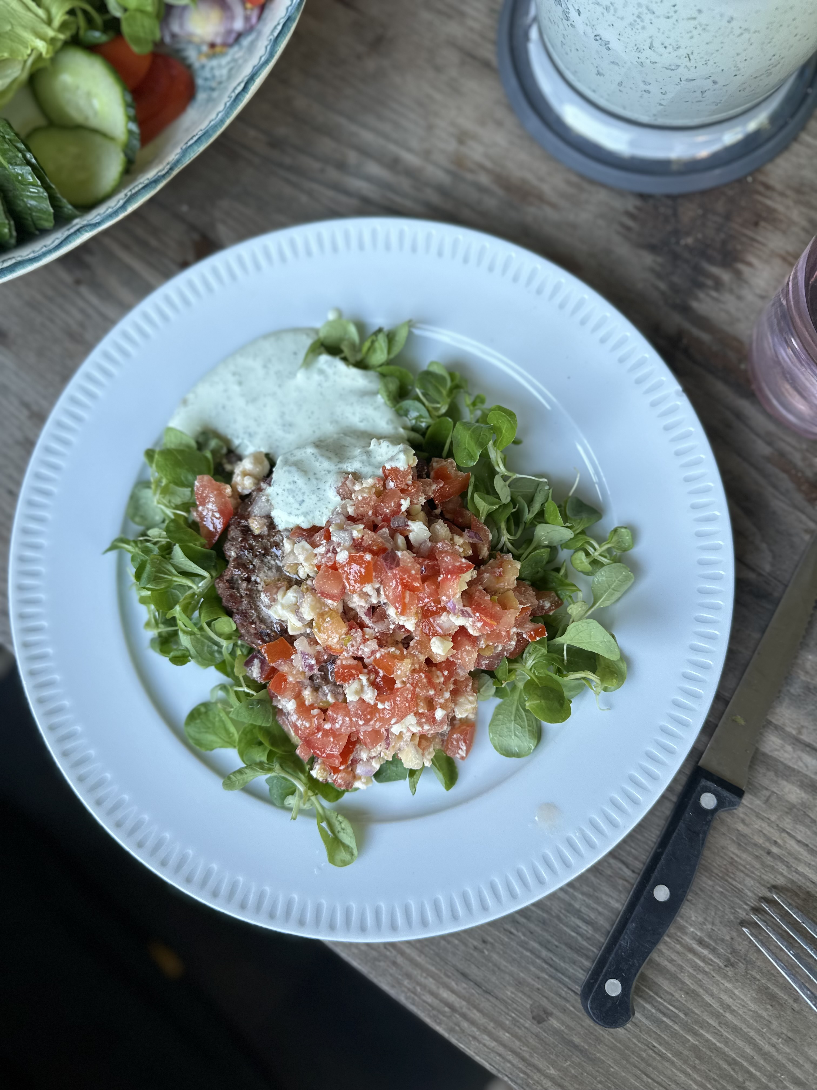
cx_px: 408
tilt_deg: -83.3
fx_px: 755
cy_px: 545
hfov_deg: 56.8
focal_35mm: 24
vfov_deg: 71.6
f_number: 1.78
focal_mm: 6.86
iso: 64
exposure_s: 1/121
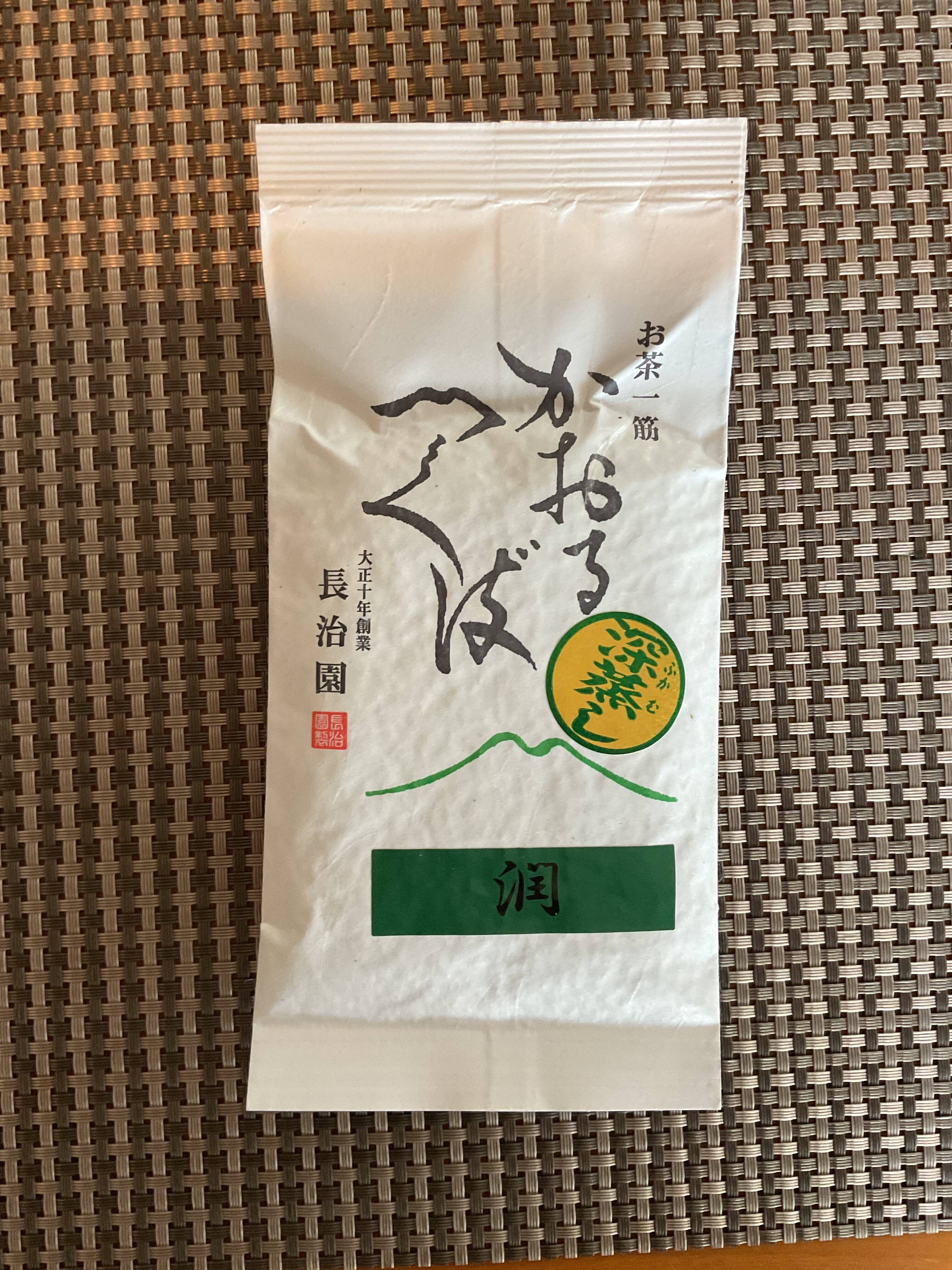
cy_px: 635
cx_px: 476
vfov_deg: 61.7
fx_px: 1063
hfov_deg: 48.2
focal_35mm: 29
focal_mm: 3
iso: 200
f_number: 1.8
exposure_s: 1/60
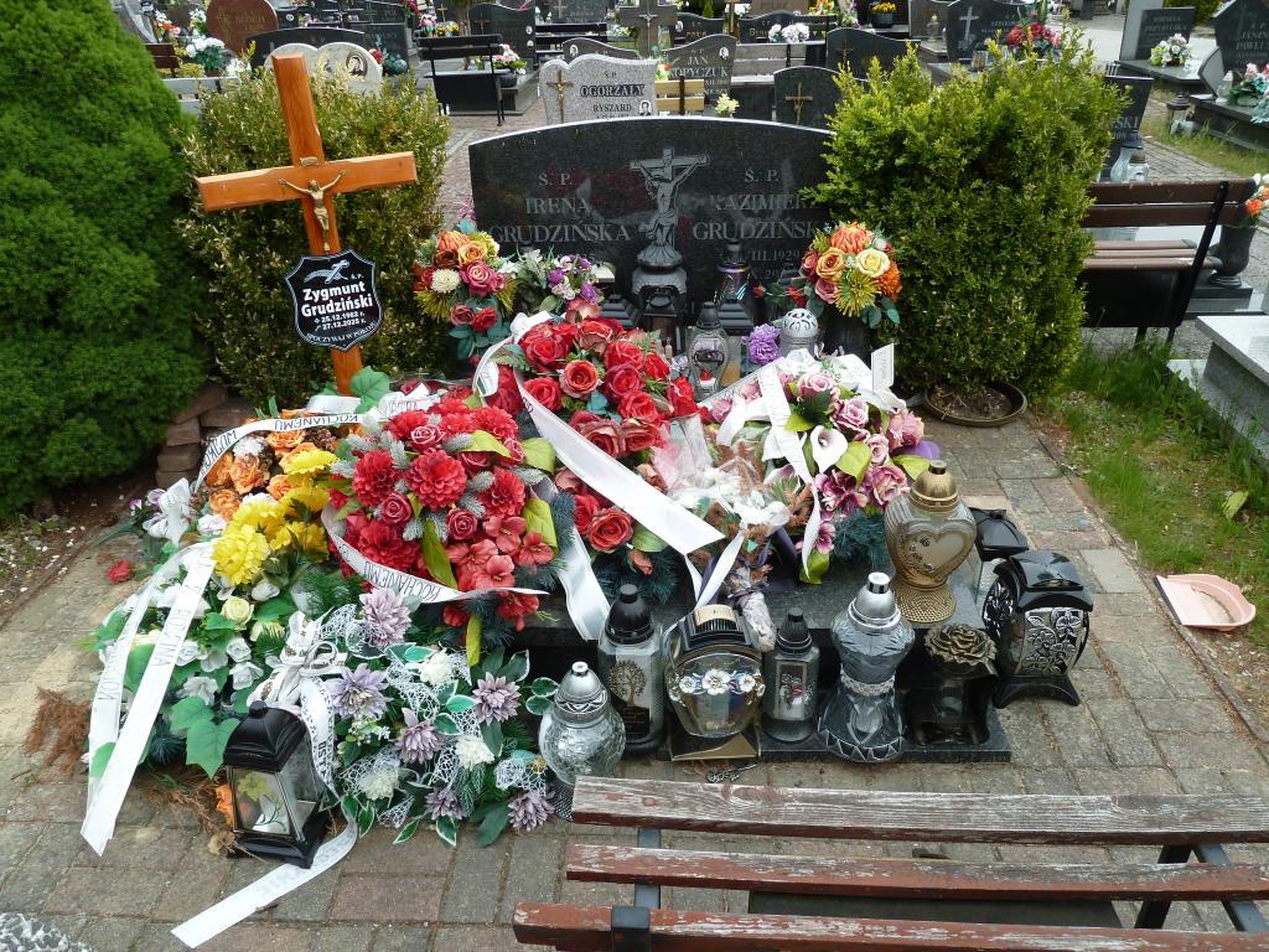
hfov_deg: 69.4
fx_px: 916
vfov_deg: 54.9
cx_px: 634
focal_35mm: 25
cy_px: 476
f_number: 4
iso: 80
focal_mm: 4.1
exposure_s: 1/200
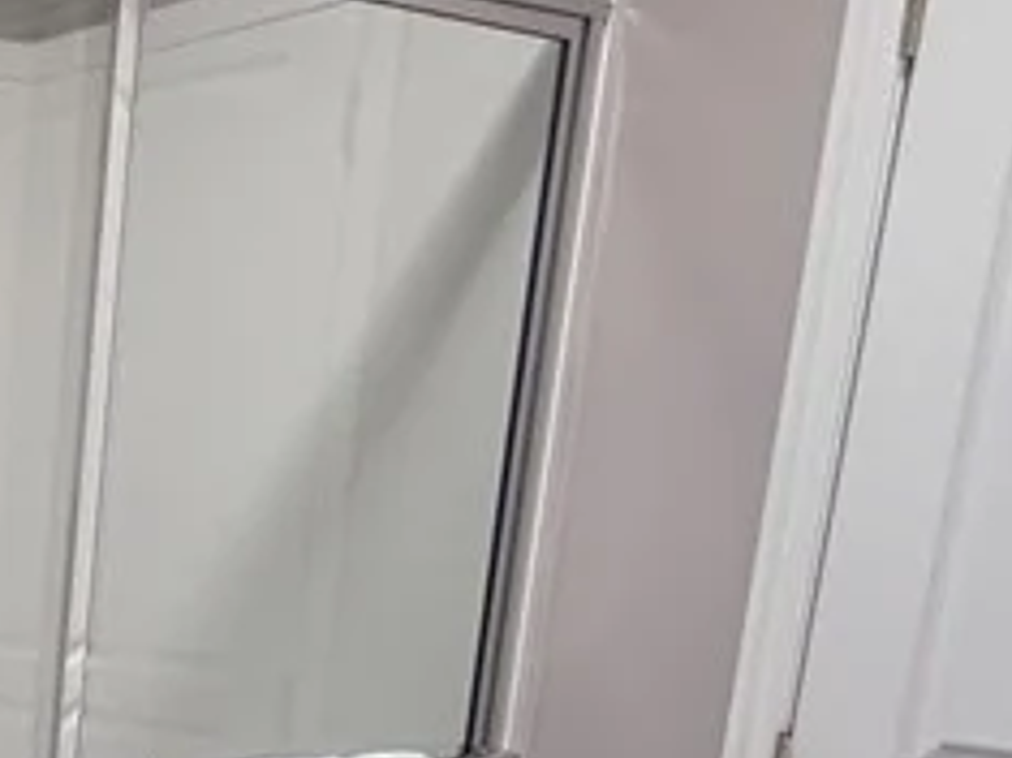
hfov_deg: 25.1
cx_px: -461
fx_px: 1782
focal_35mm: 61
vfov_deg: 22.3
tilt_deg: -14.0
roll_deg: -0.6
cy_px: 887
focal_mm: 2.22
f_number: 2.2
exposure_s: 1/60
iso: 160
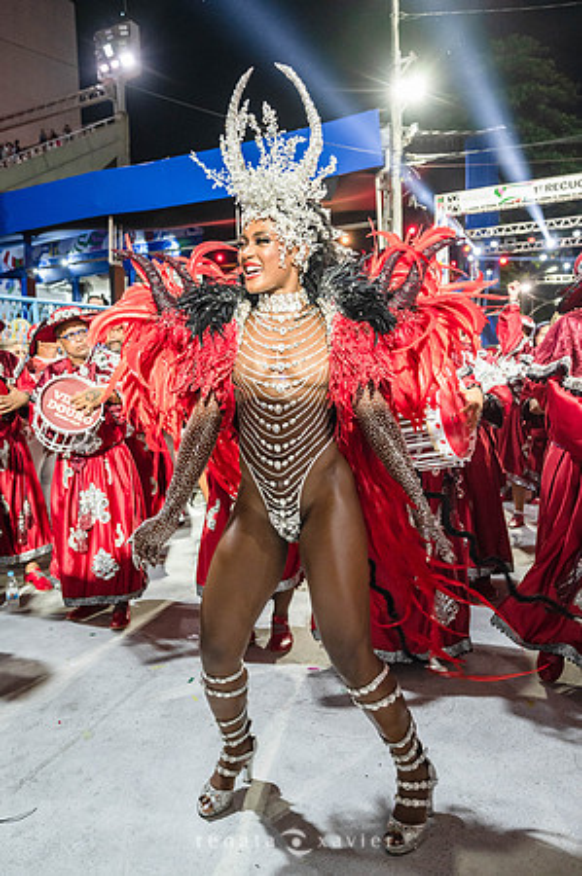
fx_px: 620
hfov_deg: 50.3
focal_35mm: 26
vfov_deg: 70.5
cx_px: 291
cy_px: 438
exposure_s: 1/250
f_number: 4
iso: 5000
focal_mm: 25.5
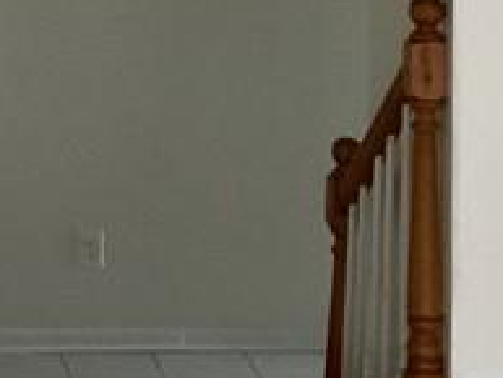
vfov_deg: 9.5
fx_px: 2239
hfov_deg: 12.5
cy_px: -70
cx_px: -128
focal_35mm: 154
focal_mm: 3
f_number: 1.8
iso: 400
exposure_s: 1/30
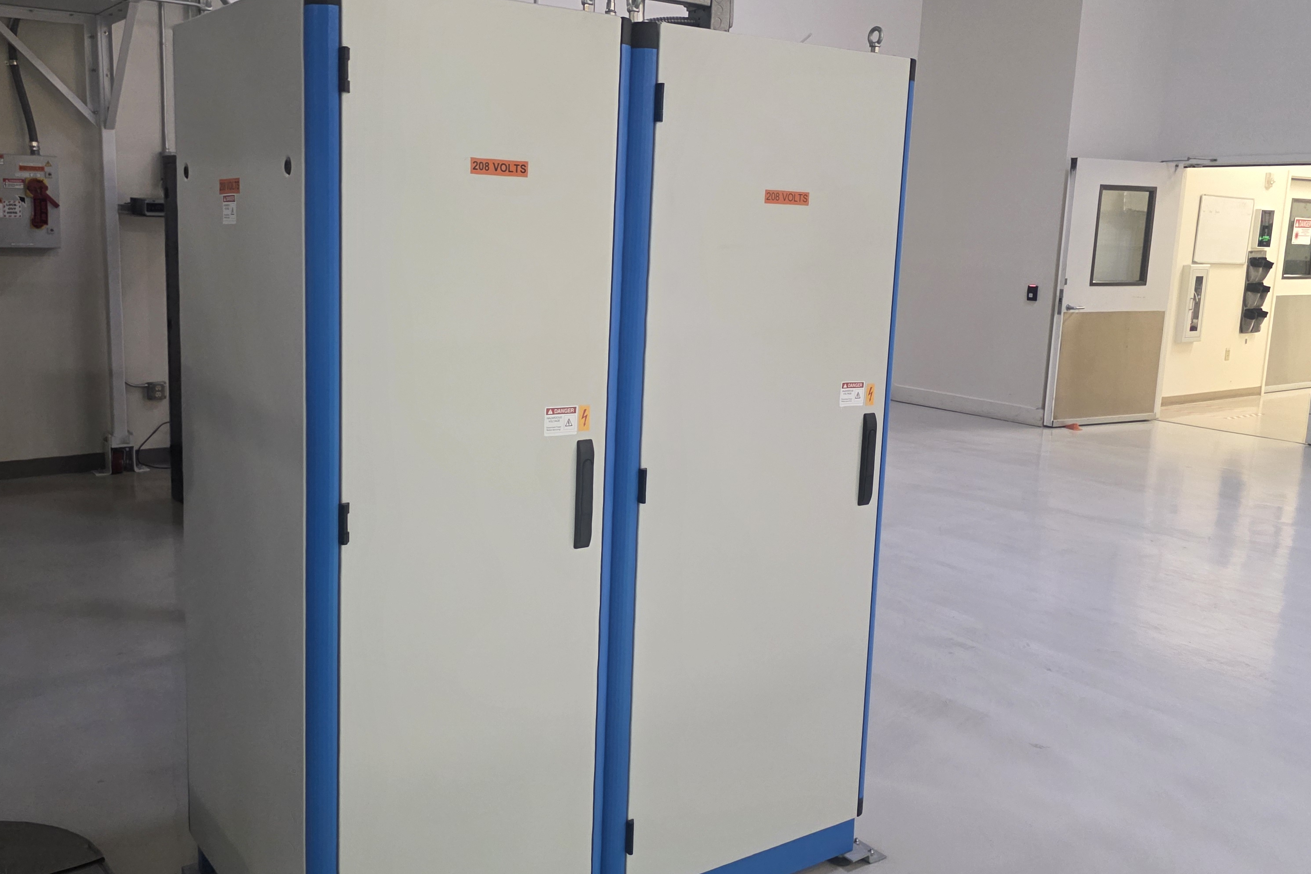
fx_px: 1165
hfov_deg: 58.3
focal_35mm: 32
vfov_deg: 41.1
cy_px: 397
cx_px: 534
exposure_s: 1/120
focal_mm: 6.3
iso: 400
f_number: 1.7
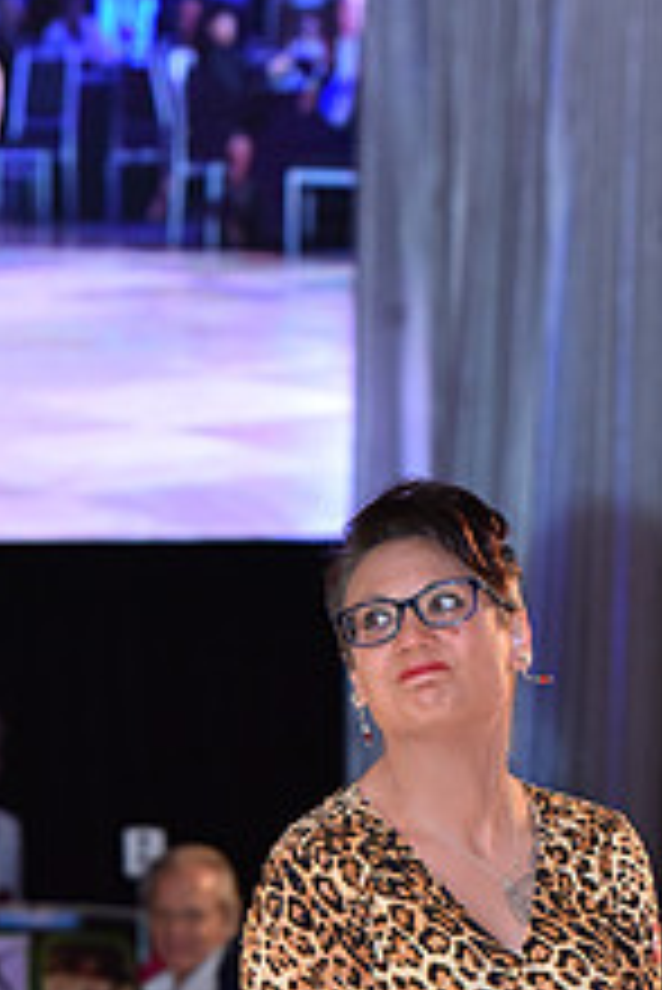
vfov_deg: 6.9
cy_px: 1224
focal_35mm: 295
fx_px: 8124
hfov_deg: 4.7
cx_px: 354
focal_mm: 112
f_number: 5
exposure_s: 1/250
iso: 2000
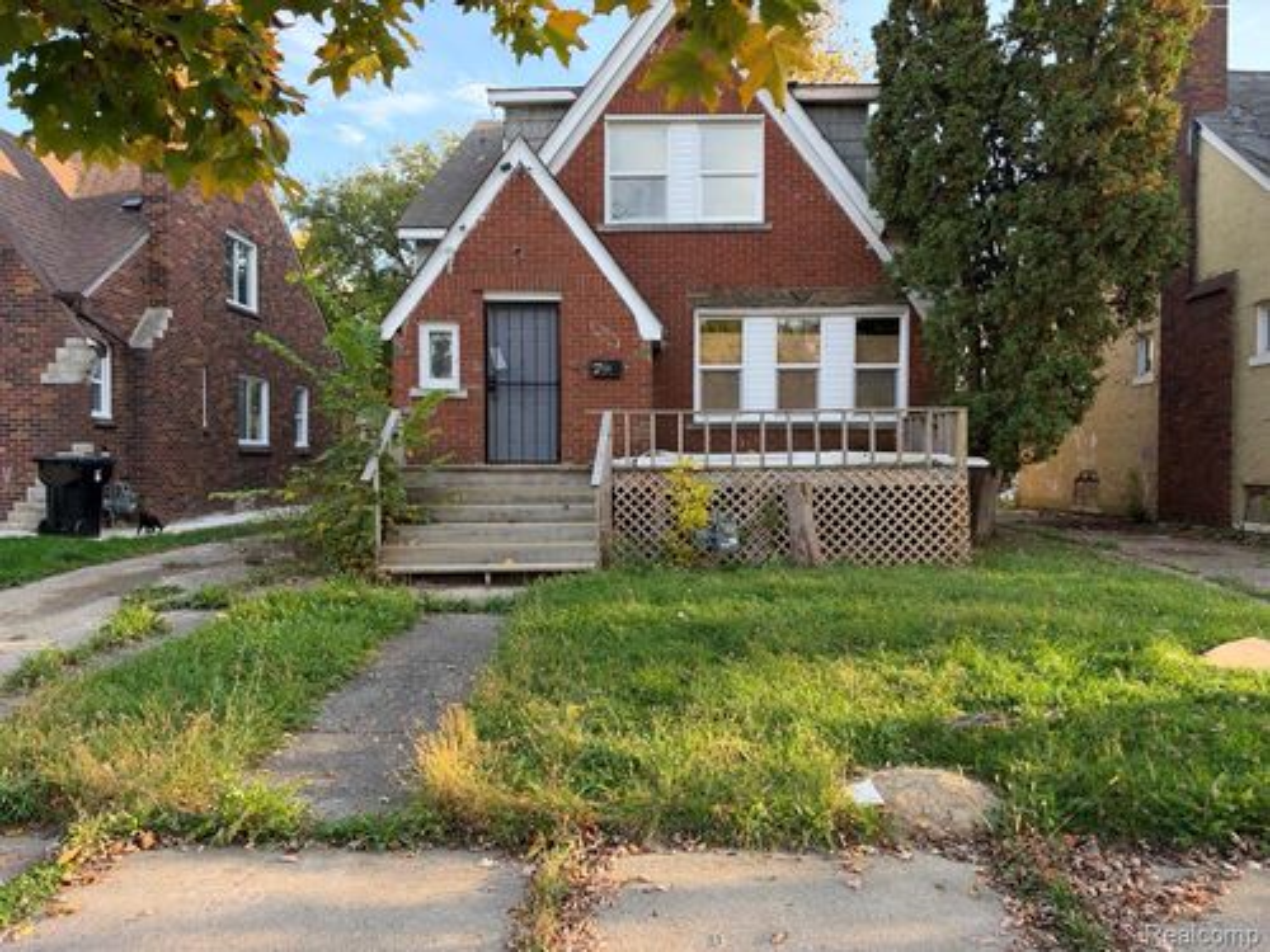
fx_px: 881
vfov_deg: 56.8
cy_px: 476
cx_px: 635
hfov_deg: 71.6
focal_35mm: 24
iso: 100
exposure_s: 1/534
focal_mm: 6.93
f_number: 1.8
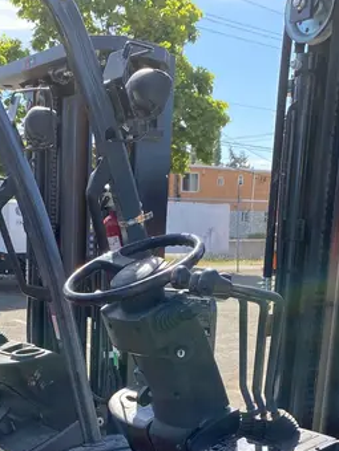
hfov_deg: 26.0
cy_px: 480
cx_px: 121
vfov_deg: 31.1
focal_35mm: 56
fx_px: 731
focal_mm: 4.25
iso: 32
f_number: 1.8
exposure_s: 1/698
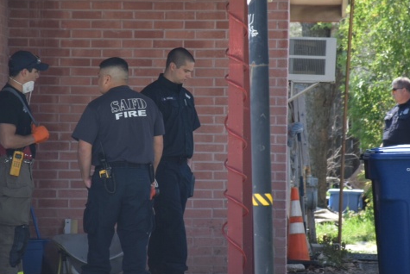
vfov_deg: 4.9
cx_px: 180
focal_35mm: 283
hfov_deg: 7.3
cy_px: 132
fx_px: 3227
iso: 800
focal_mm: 140
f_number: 5.6
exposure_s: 1/640
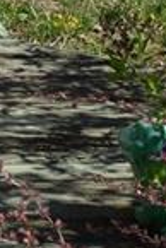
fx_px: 1318
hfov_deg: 6.8
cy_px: -238
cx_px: -248
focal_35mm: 191
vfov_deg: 10.0
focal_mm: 24
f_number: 13
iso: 100
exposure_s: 1/200
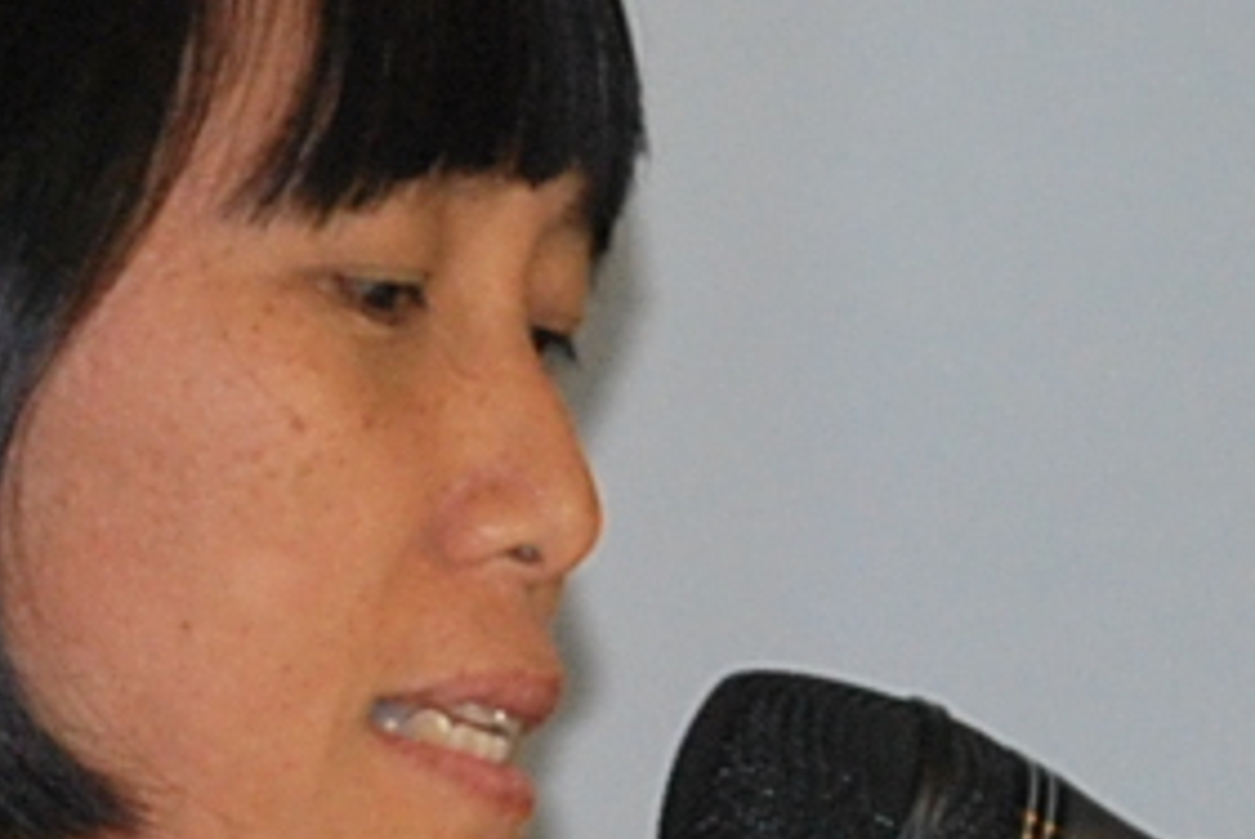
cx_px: 326
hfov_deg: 3.6
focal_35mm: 568
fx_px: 19837
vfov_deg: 2.4
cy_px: 687
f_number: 5.6
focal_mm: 55
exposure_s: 1/25
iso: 400
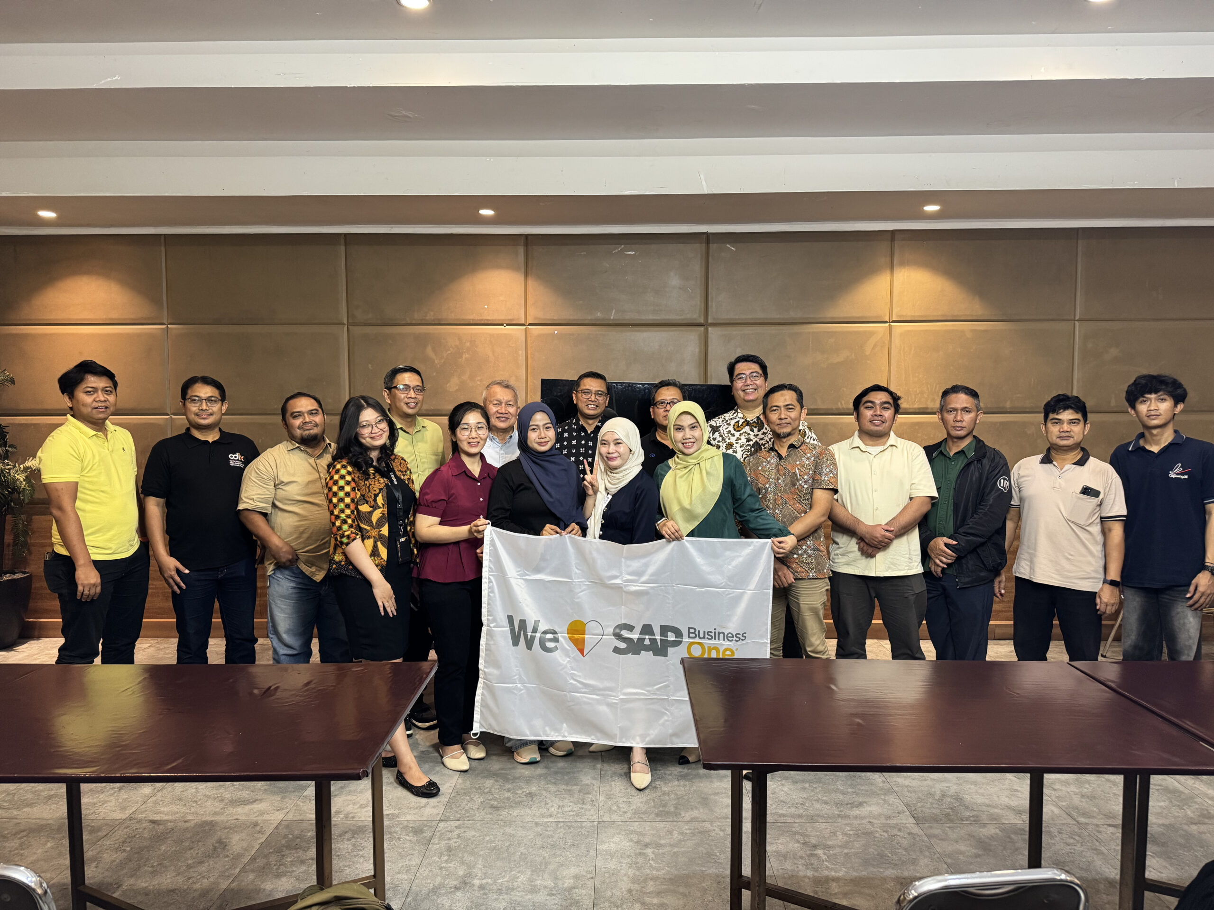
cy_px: 455
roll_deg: +0.4
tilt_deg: -3.8
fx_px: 842
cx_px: 607
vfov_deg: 56.8
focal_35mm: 24
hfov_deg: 71.6
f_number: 1.78
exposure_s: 1/50
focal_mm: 6.76
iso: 320
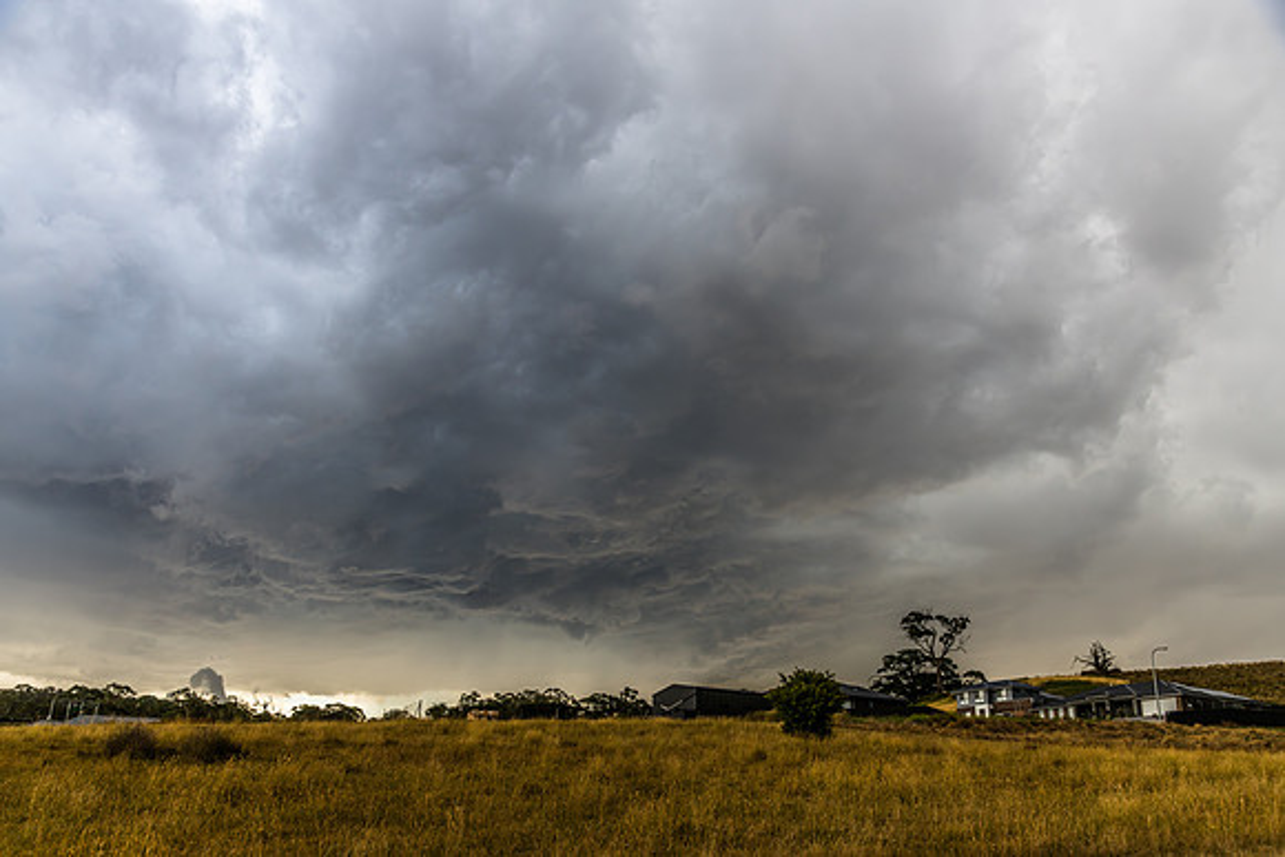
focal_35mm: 32
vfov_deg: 41.1
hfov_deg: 58.7
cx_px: 642
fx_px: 1142
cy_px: 428
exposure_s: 1/125
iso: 400
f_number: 8
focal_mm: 32
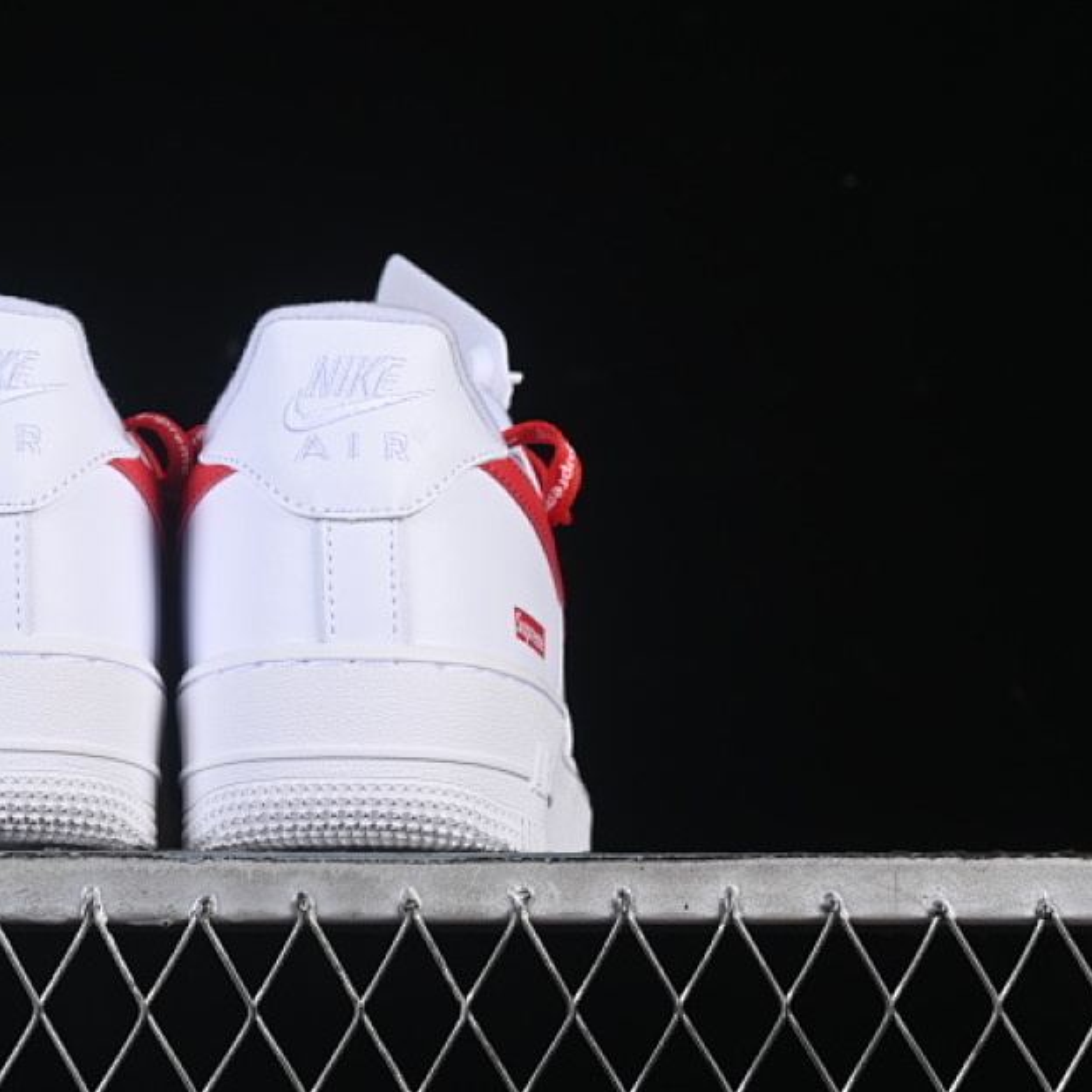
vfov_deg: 15.7
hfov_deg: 15.6
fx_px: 3962
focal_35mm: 111
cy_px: 461
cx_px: 188
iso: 160
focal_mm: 50
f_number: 8
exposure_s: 1/100
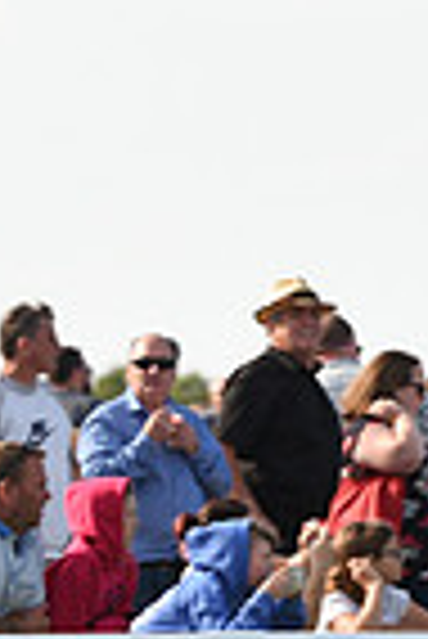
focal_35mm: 775
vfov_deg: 2.7
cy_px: 556
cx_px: -635
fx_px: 13786
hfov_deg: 1.8
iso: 400
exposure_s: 1/1250
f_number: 5.6
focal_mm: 190
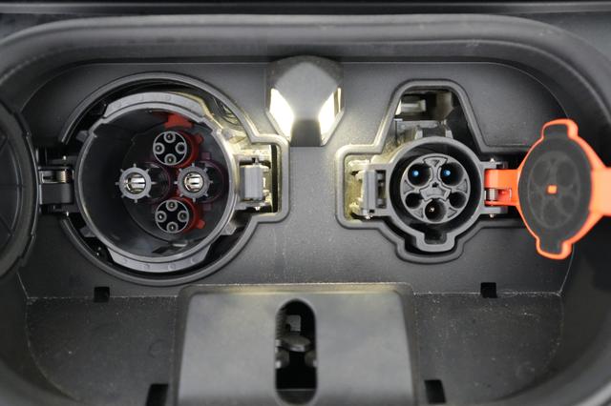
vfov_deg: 46.4
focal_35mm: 28
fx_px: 475
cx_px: 306
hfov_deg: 65.5
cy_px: 203
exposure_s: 1/60
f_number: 2.8
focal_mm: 28
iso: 8000
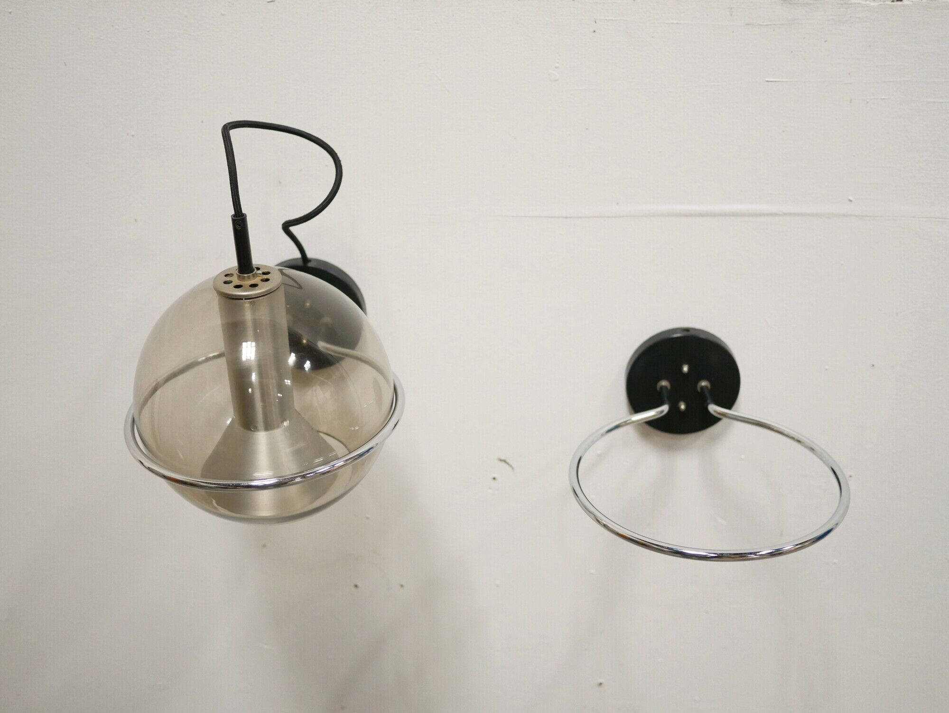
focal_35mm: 40
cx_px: 474
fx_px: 1097
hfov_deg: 46.8
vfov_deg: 36.0
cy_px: 356
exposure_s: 1/60
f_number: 1.7
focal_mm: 20
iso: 1250
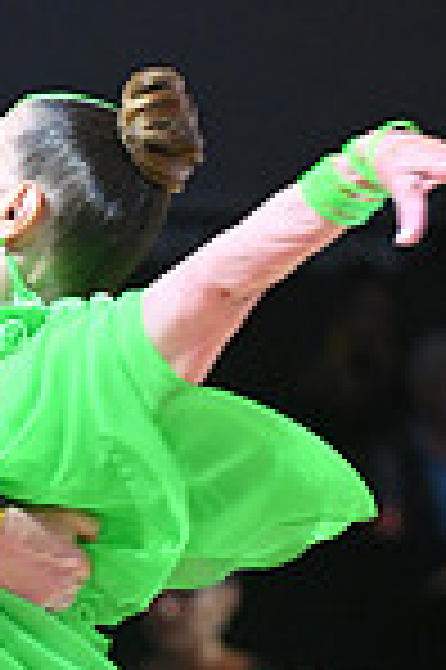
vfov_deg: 3.0
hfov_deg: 2.0
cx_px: -56
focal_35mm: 683
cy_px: 994
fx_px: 12721
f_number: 4
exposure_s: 1/250
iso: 2000
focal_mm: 175
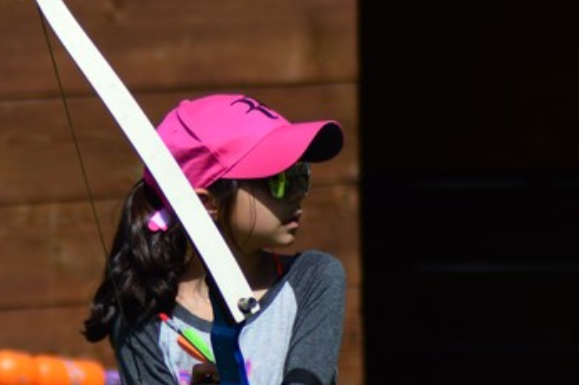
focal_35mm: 688
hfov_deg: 3.0
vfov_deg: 2.0
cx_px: -248
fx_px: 11062
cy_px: 327
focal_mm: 155
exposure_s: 1/1000
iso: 100
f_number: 4.5
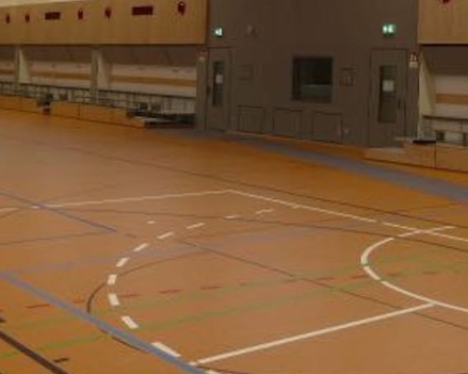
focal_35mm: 60
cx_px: 409
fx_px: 831
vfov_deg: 24.8
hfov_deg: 30.3
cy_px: 50
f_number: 3.4
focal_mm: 4.8
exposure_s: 1/60
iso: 100
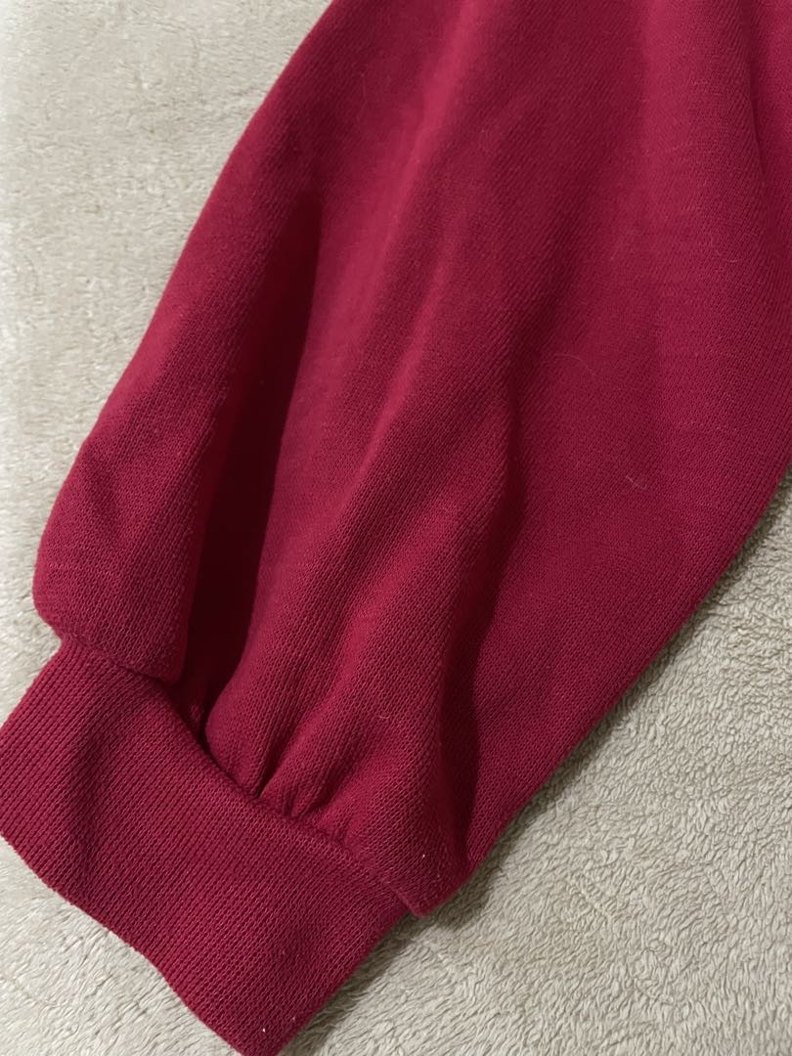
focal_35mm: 26
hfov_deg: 53.1
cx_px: 396
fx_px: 793
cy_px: 528
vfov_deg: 67.3
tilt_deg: -72.0
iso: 500
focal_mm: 4.2
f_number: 1.6
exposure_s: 1/33
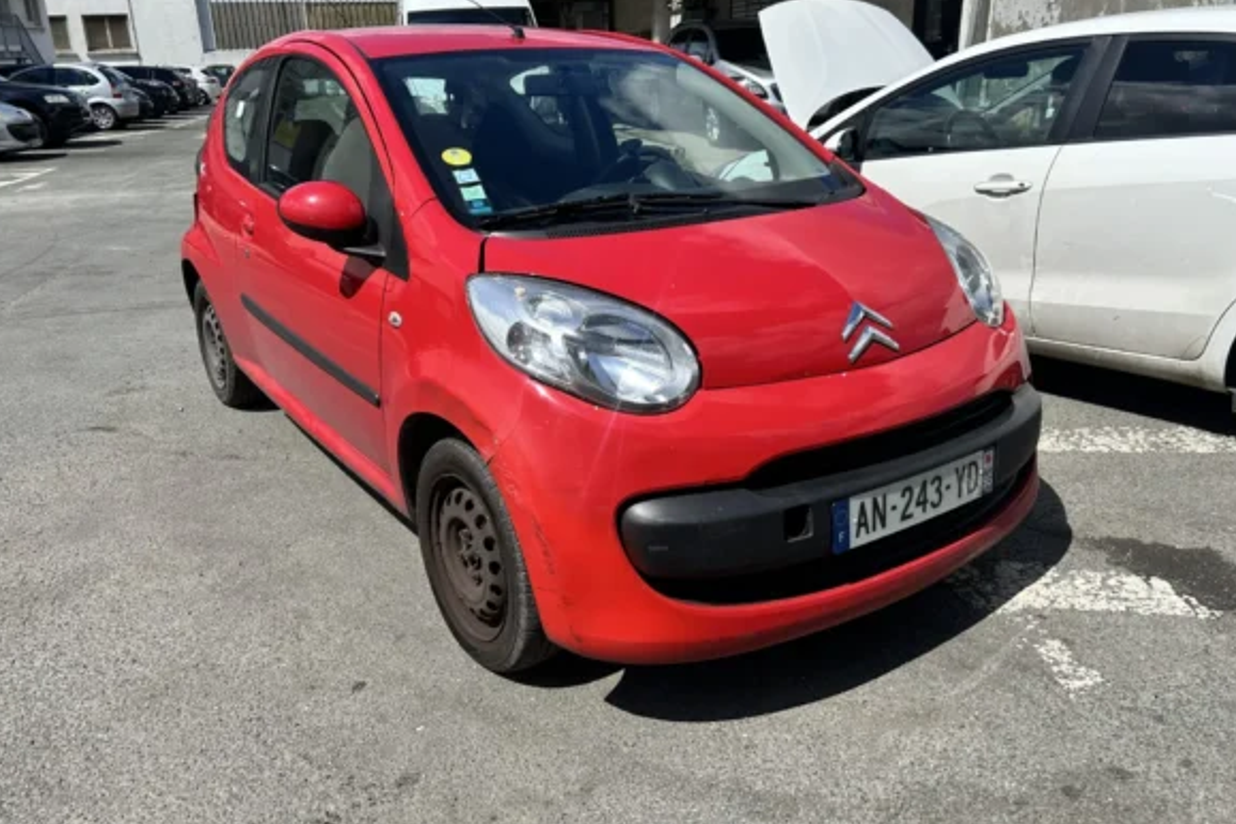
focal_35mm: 28
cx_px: 625
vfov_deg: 46.4
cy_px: 389
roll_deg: +2.5
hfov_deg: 65.5
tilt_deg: -19.9
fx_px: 961
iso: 50
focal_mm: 5.7
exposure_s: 1/4630
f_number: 1.5
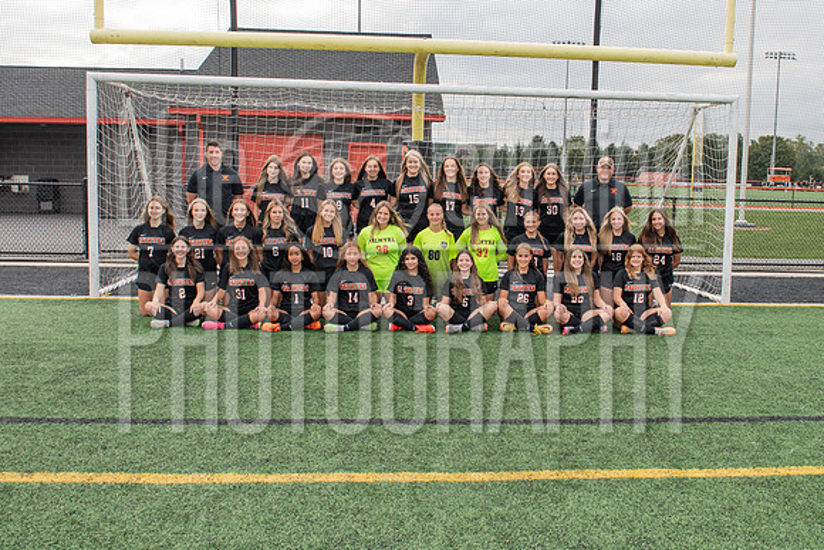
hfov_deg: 55.4
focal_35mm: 34
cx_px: 472
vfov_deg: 38.8
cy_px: 262
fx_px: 781
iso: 250
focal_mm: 24
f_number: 7.1
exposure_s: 1/250
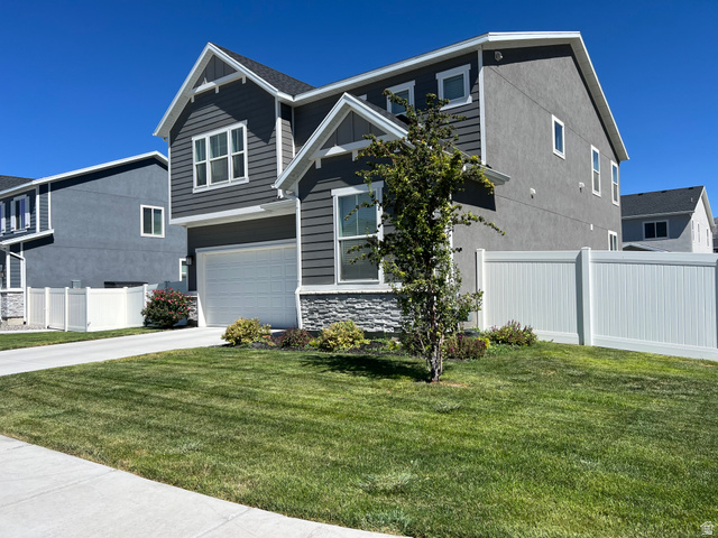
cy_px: 269
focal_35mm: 26
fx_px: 539
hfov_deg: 67.3
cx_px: 359
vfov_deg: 53.1
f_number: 1.5
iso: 50
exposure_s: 1/5587
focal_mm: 5.7
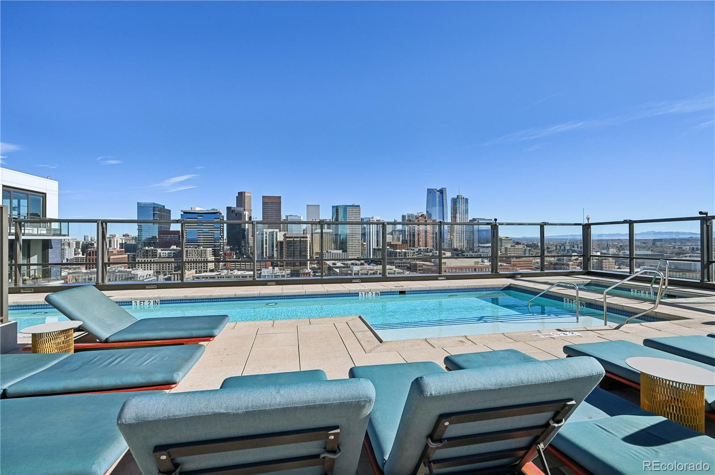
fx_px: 317
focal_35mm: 16
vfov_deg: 73.6
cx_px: 358
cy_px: 238
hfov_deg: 96.8
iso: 400
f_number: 10
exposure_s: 1/800
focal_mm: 16
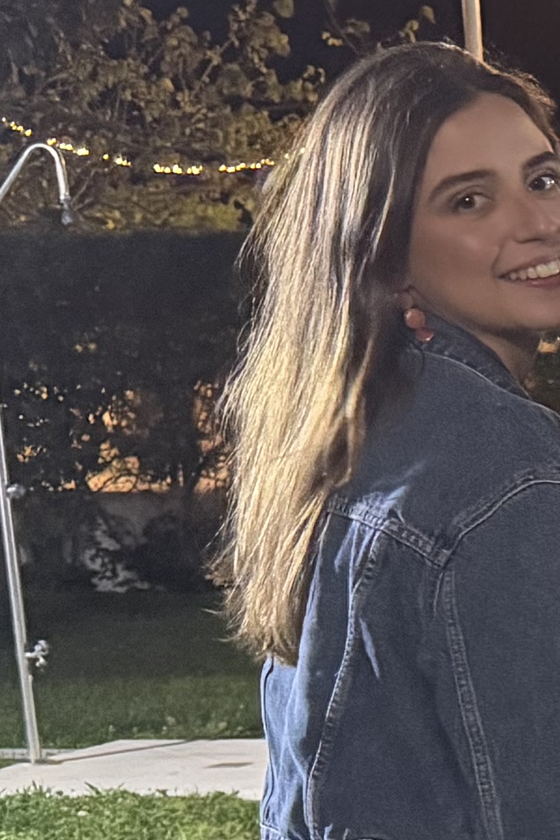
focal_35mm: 112
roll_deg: +0.8
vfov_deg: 17.9
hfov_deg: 9.5
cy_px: 824
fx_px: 2612
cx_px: 1680
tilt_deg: -9.4
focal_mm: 6.76
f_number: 1.78
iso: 1000
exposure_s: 1/25
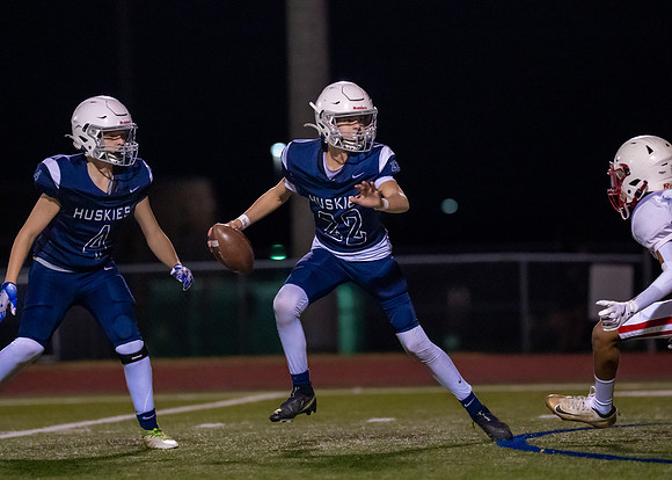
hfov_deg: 6.3
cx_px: 373
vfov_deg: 4.5
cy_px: 208
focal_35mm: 322
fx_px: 6142
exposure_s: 1/1000
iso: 5000
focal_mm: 200
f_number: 2.8
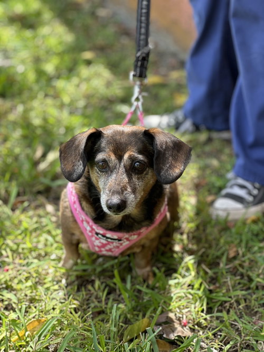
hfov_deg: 19.1
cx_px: 132
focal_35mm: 77
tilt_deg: -23.5
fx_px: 783
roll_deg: -0.5
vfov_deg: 25.3
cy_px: 176
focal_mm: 9
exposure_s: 1/121
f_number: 2.8
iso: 32
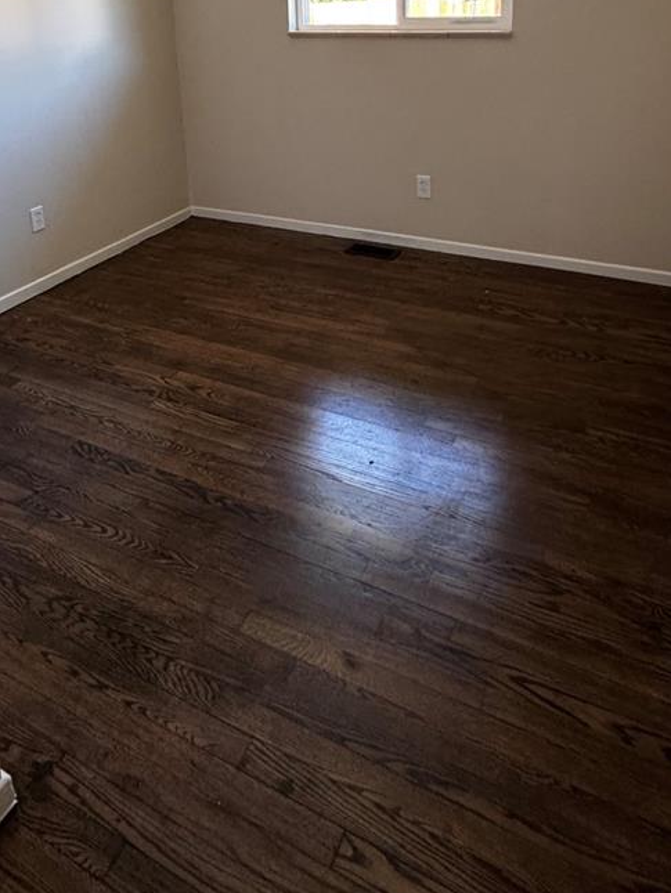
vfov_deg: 60.6
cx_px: 333
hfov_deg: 53.1
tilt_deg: -13.5
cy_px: 152
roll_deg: +0.9
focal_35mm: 26
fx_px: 672
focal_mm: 2.22
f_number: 2.2
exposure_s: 1/99
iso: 320
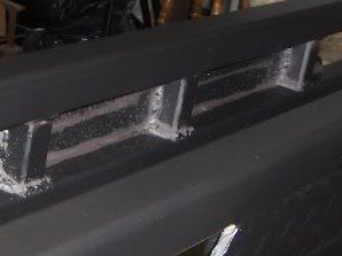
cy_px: 87
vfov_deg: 16.7
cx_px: 36
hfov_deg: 21.8
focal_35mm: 88
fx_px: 869
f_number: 2.6
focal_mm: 5.8
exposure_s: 1/60
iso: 100
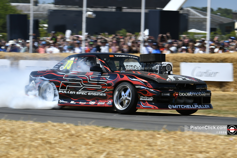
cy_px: 79
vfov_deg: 9.6
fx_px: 938
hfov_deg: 14.4
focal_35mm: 142
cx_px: 118
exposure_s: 1/250
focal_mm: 95
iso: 100
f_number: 5.6
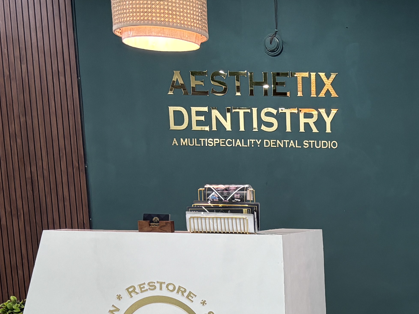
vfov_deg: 17.9
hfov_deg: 24.0
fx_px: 920
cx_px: 461
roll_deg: -1.4
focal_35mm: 76
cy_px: 429
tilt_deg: -13.9
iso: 125
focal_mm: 5.96
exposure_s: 1/100
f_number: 1.6
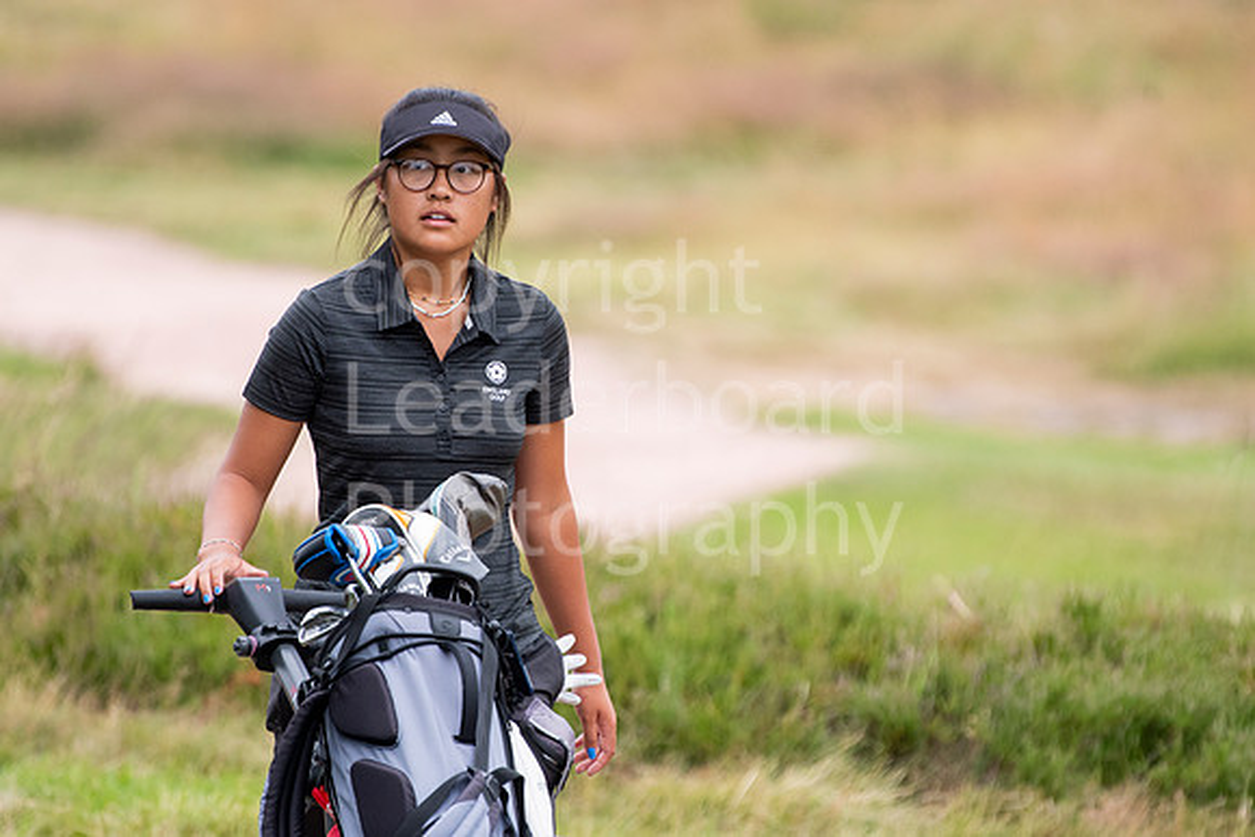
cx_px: 628
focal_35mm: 690
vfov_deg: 2.0
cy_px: 418
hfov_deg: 3.0
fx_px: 24059
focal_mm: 460
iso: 800
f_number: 5.6
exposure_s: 1/1250
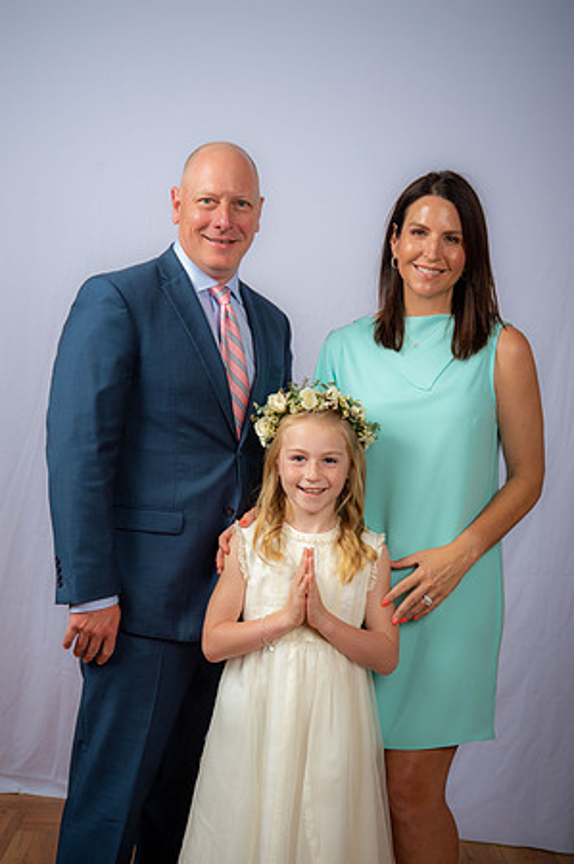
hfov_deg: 24.6
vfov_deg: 36.3
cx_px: 287
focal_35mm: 55
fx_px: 1318
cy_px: 432
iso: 250
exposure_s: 1/160
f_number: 6.3
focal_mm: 55
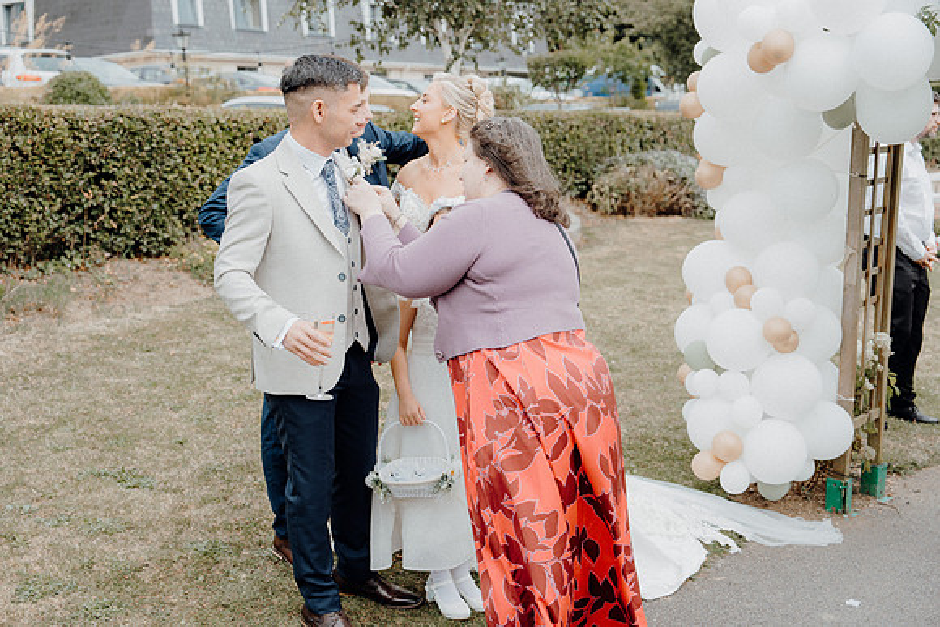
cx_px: 470
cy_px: 314
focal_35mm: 45
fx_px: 1175
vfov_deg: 29.9
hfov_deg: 43.6
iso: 125
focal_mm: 45
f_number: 3.5
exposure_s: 1/500
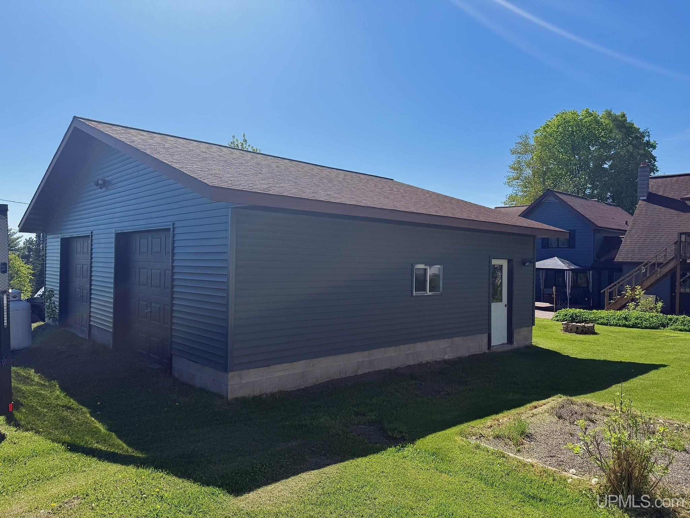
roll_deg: -0.6
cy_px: 259
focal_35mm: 24
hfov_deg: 71.6
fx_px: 478
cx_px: 345
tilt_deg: +0.3
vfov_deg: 56.8
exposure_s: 1/4975
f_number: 1.78
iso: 80
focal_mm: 6.76
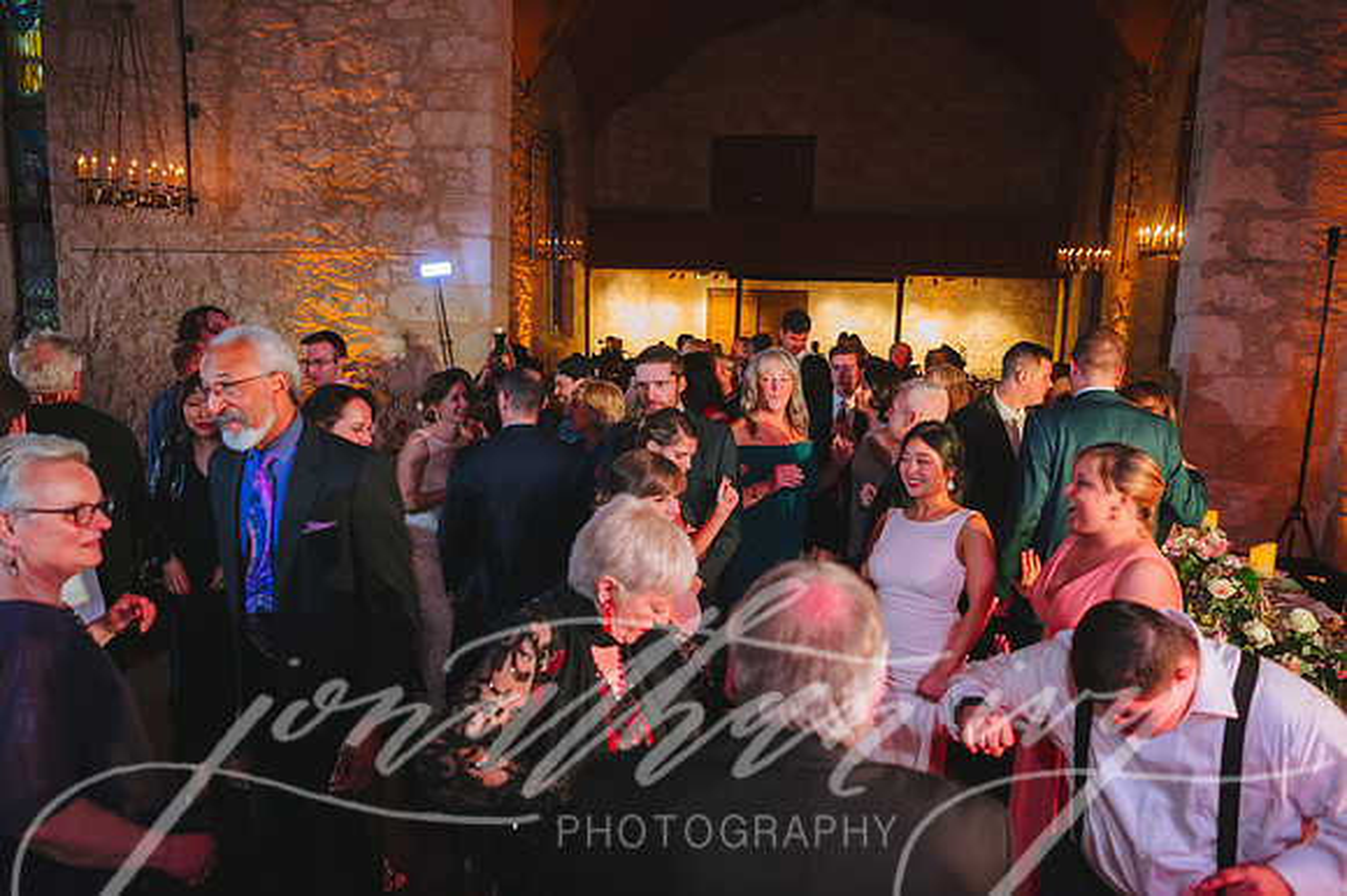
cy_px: 448
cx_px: 674
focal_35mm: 24
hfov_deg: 73.8
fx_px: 897
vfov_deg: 53.1
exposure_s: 1/100
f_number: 2.8
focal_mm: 24
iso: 1600
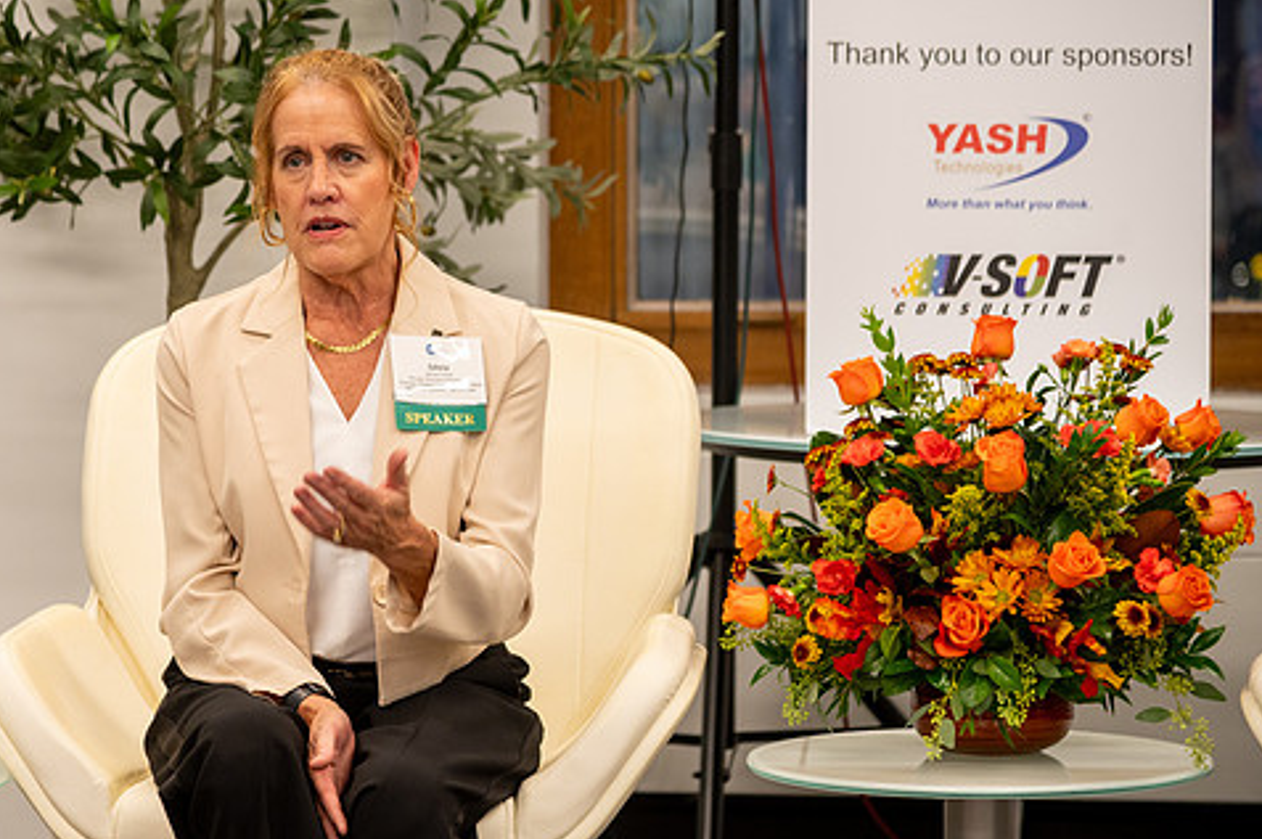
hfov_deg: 14.1
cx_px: 505
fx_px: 5113
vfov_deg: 9.4
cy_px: 466
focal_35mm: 146
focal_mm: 120
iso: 1600
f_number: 4
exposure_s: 1/100
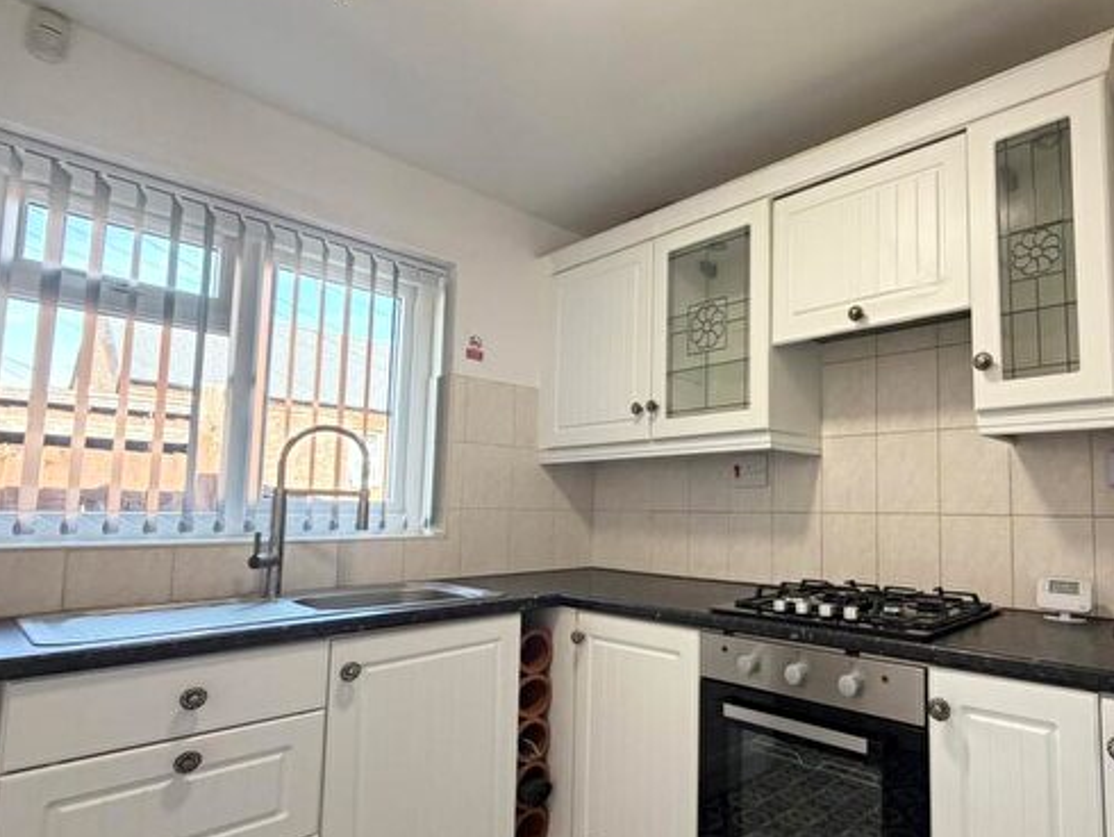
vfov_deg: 65.9
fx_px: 644
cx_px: 748
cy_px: 458
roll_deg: -0.2
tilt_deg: +4.8
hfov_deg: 78.9
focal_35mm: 20
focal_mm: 2.22
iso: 250
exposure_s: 1/50
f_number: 2.2
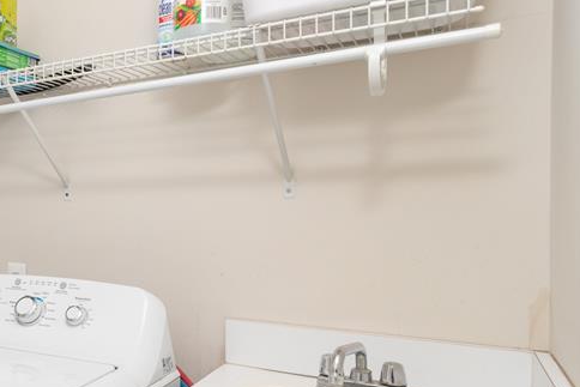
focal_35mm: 36
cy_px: 246
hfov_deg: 45.0
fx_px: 580
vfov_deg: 36.6
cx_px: 0
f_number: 9
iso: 400
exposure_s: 1/125
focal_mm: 17
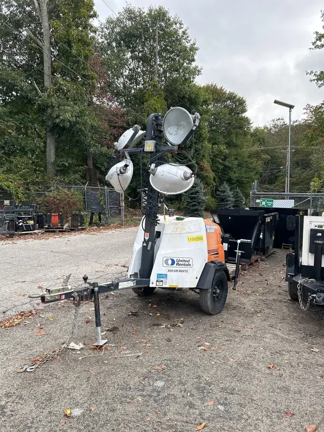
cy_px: 216
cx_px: 162
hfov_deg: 53.1
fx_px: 324
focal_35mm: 26
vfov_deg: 67.3
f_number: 1.5
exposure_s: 1/639
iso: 50
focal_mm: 5.7
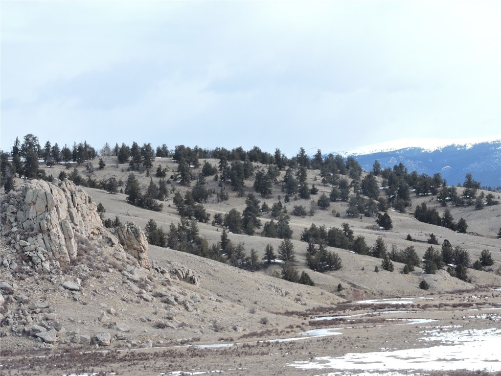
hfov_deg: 18.7
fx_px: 1520
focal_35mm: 105
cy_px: 188
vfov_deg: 14.1
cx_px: 250
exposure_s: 1/500
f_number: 4.2
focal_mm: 18.7
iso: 100
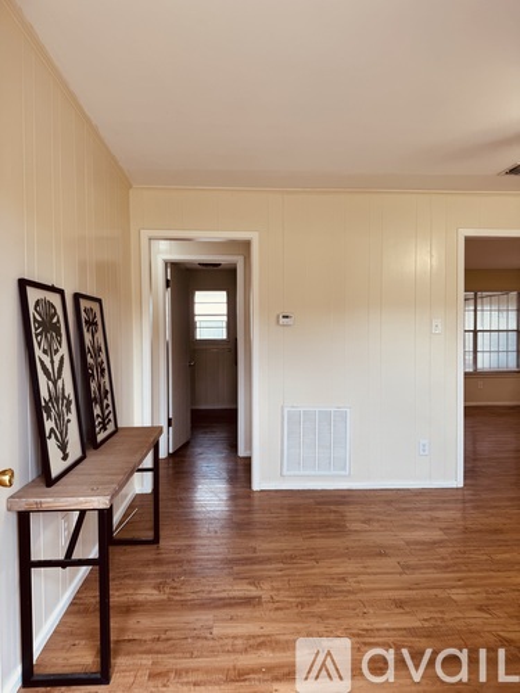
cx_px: 260
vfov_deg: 71.6
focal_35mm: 24
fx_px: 481
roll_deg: +0.5
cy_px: 346
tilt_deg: -1.7
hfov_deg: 56.8
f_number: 1.78
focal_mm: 6.76
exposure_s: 1/120
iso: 64
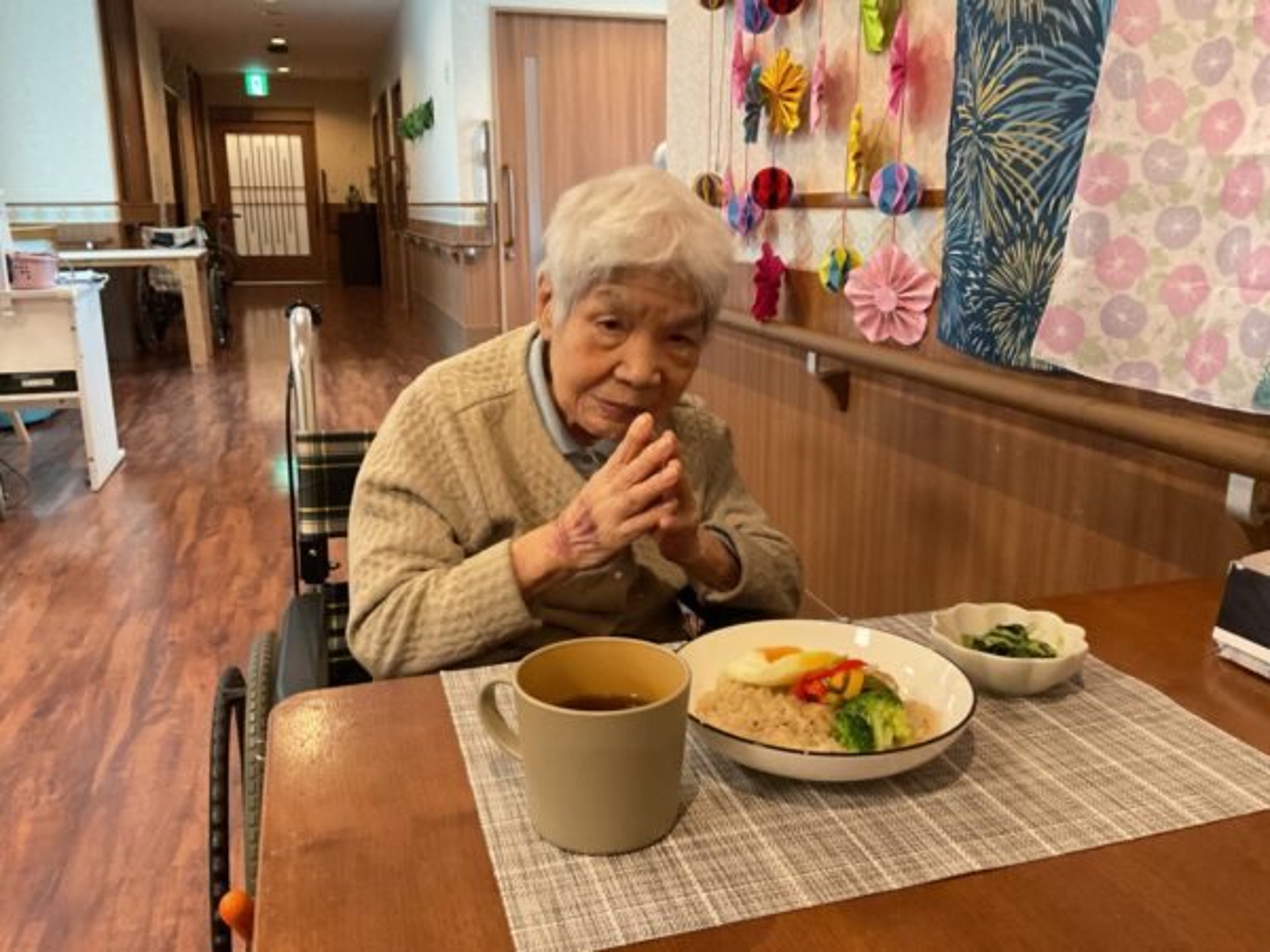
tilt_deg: -13.1
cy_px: 476
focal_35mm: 29
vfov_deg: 48.2
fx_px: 1064
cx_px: 635
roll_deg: +0.0
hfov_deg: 61.7
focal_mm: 3
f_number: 1.8
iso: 250
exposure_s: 1/60
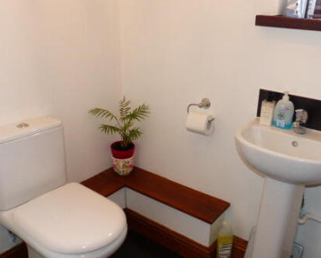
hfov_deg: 52.5
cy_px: 137
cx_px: 189
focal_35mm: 34
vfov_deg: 43.4
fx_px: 323
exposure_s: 1/60
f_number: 2.8
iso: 400
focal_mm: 4.5
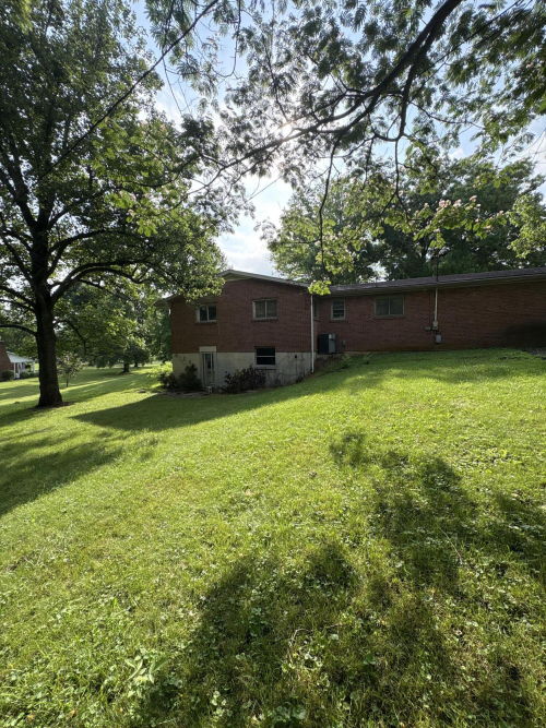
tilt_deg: -3.2
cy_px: 364
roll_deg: +0.2
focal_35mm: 14
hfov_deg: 85.7
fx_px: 295
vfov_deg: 102.1
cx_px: 273
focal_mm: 2.22
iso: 64
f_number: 2.2
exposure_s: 1/779
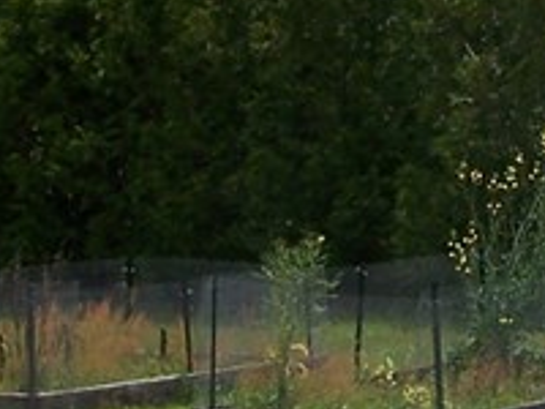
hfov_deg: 10.0
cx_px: 673
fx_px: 3070
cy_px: 63
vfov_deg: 7.6
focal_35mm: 195
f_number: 5.6
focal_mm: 6.3
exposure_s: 1/500
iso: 80
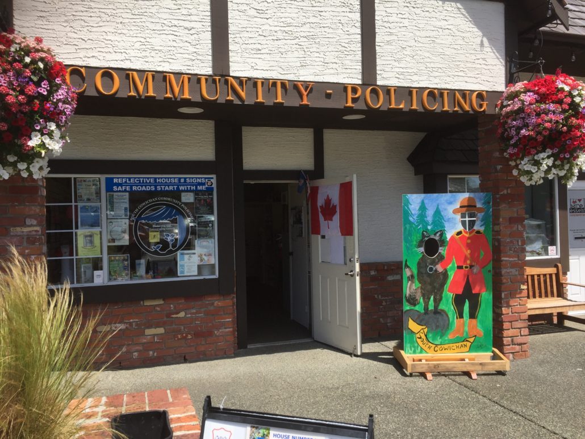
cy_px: 220
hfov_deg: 61.6
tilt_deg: +0.1
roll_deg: +1.2
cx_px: 292
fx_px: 490
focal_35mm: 29
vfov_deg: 48.2
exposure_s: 1/1883
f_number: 2.2
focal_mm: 4.15
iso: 32
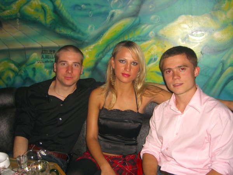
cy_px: 88
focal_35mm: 38
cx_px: 116
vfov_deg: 37.7
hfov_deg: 49.0
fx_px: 256
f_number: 2.8
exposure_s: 1/60
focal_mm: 7.9
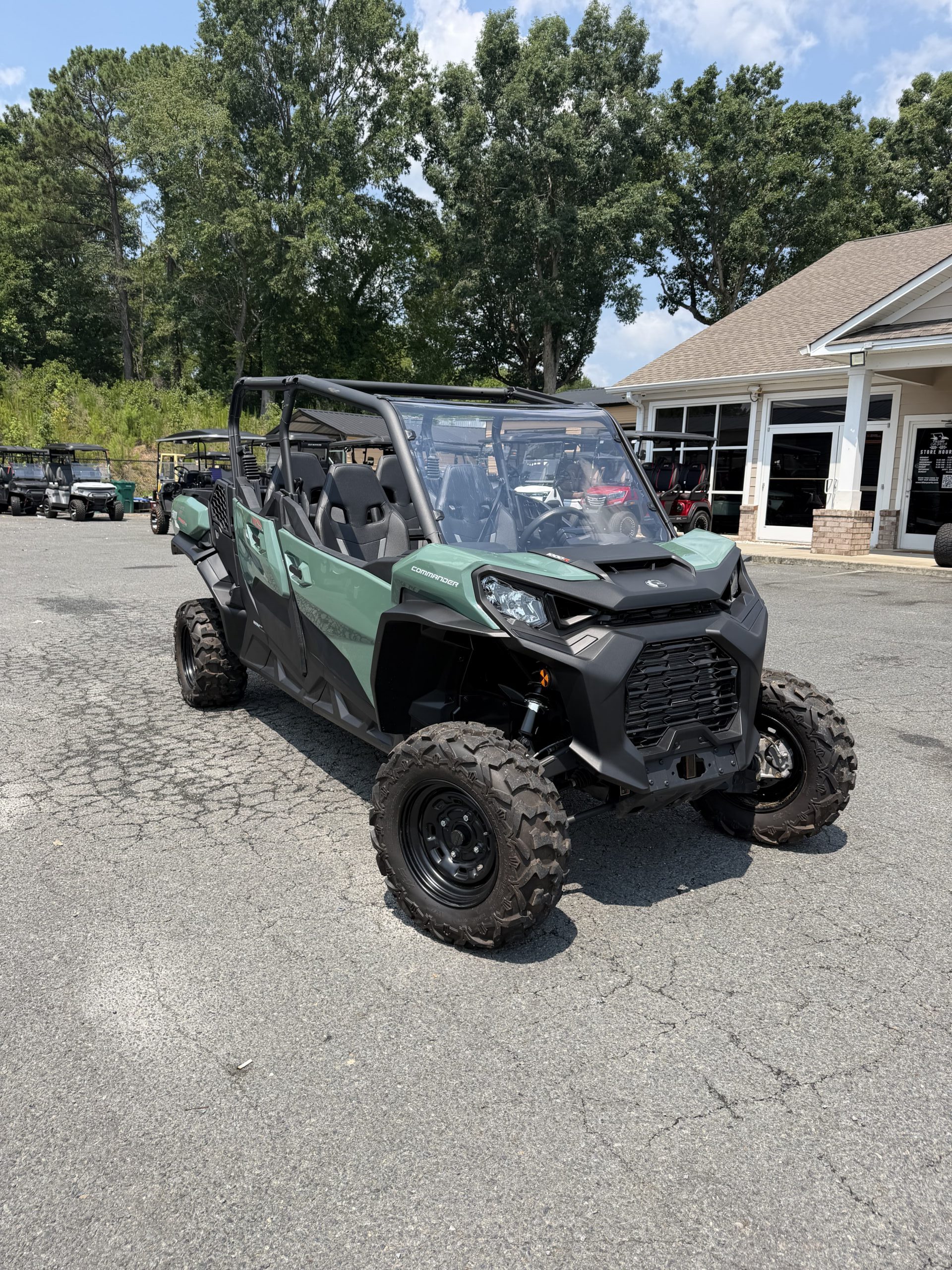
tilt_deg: -11.1
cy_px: 635
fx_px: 880
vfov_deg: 71.6
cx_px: 476
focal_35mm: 24
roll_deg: -2.5
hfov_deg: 56.8
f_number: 1.78
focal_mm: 6.76
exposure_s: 1/3021
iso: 80
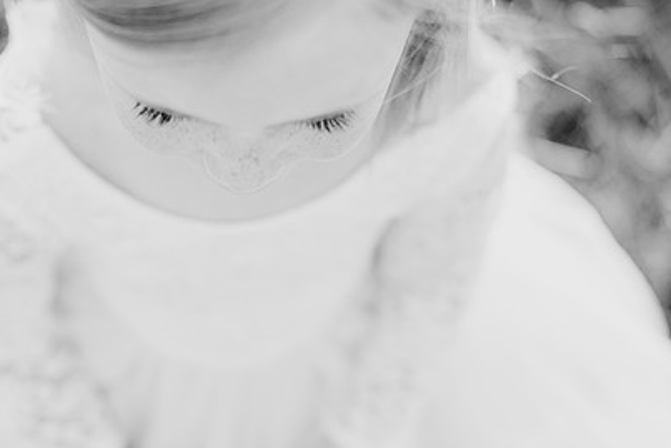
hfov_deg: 28.0
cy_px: 267
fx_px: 1342
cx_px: 253
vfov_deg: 18.9
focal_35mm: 72
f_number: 2.5
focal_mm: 50
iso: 125
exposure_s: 1/800
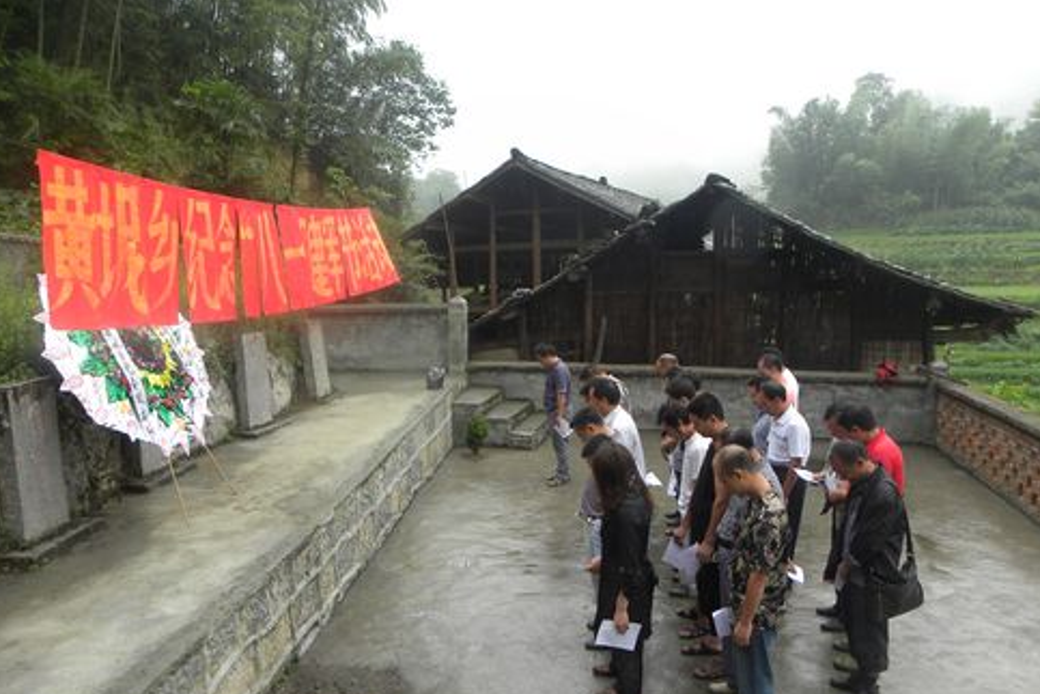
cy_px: 402
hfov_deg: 65.5
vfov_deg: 46.2
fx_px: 809
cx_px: 528
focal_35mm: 28
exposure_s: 1/86
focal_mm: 4.6
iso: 64
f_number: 3.2
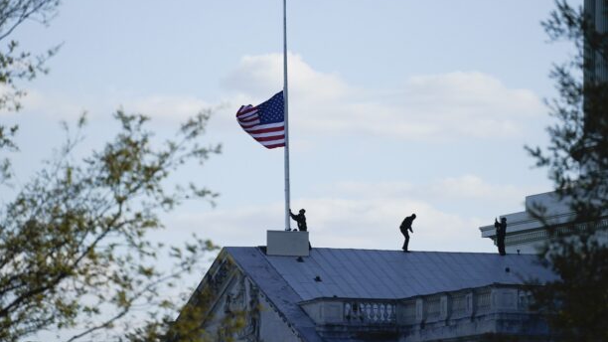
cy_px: 149
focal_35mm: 421
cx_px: 304
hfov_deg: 5.1
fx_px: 6786
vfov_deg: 2.9
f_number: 5.6
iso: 125
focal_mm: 400
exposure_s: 1/1250
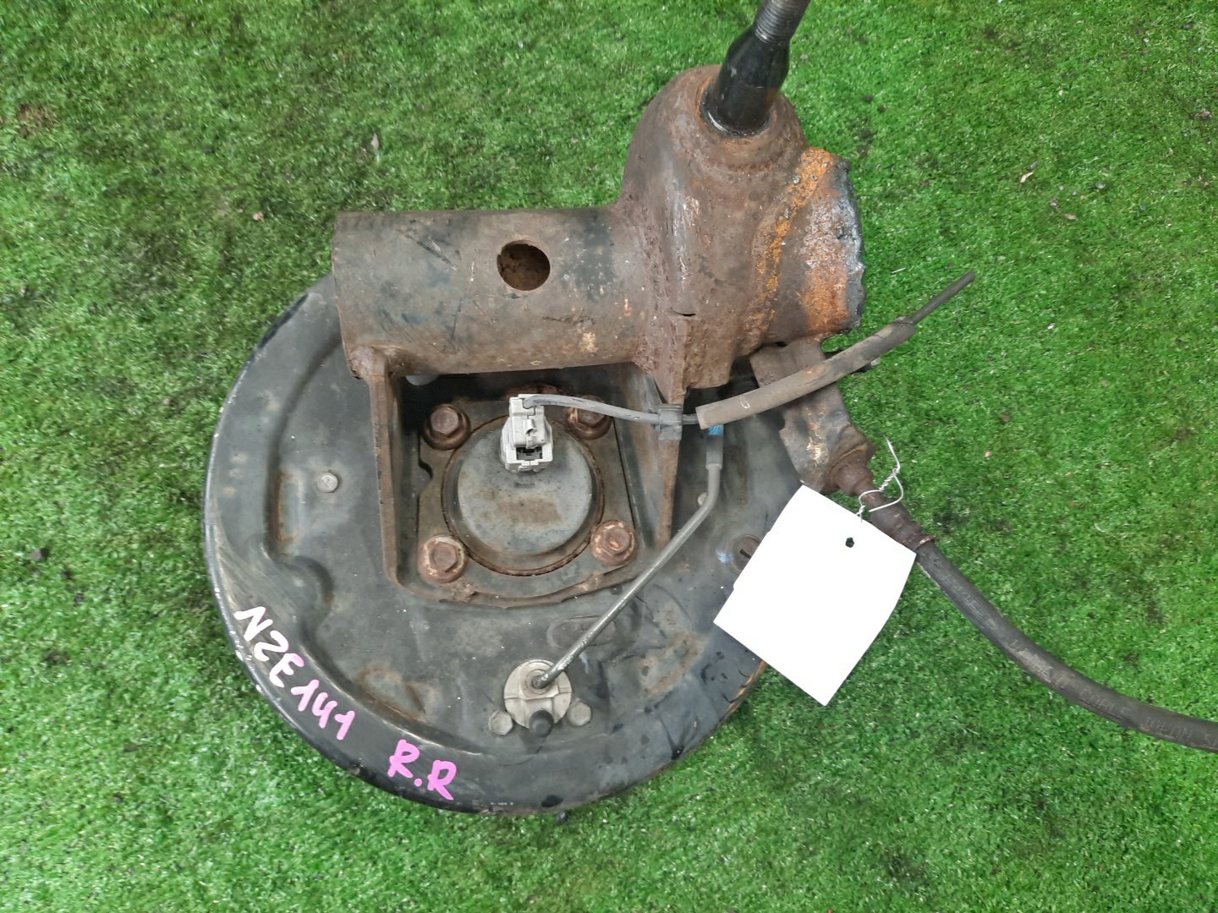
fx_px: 880
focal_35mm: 25
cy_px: 456
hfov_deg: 69.4
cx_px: 609
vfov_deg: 54.9
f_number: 2
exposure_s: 1/33
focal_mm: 4.6
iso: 266
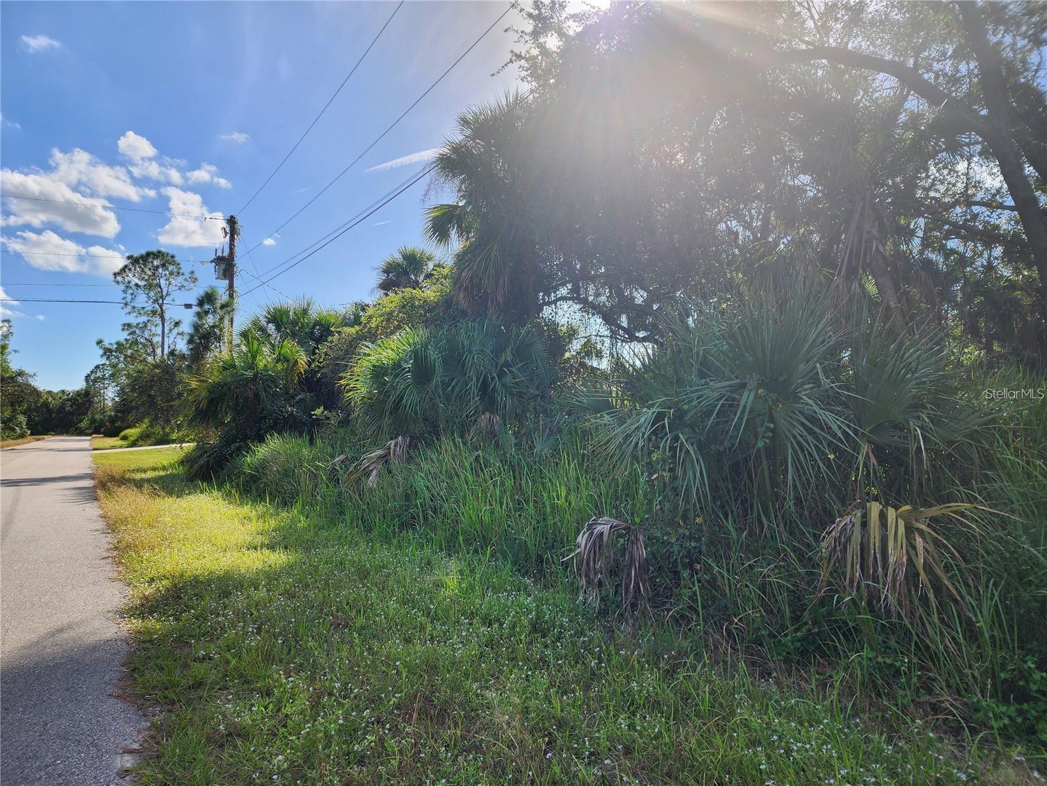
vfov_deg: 58.9
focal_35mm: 23
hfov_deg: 73.9
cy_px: 393
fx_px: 696
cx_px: 524
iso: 12
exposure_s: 1/939
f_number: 1.8
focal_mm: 6.4
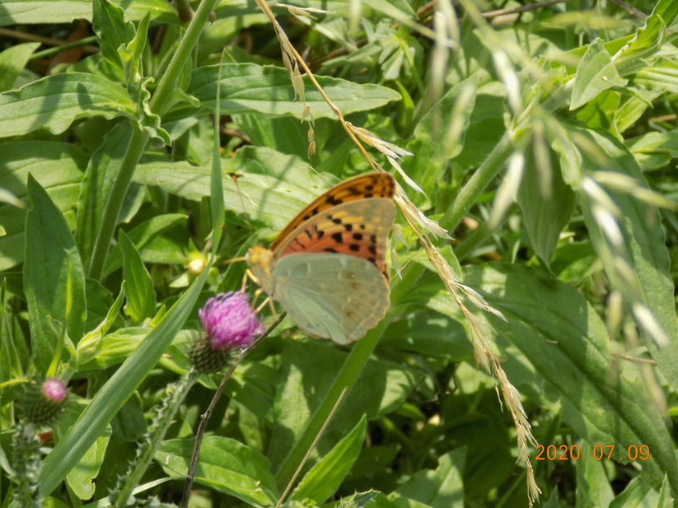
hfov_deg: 8.8
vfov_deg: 6.6
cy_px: 250
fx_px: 4406
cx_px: 334
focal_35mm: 225
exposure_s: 1/200
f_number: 5.5
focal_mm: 38.6
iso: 80
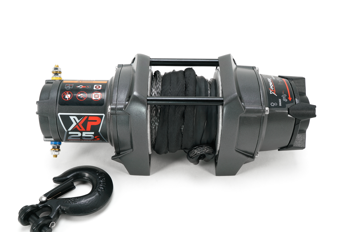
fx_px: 387
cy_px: 129
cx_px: 178
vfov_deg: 33.4
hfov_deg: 48.4
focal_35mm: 40
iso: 100
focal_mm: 34
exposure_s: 1/6
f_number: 16
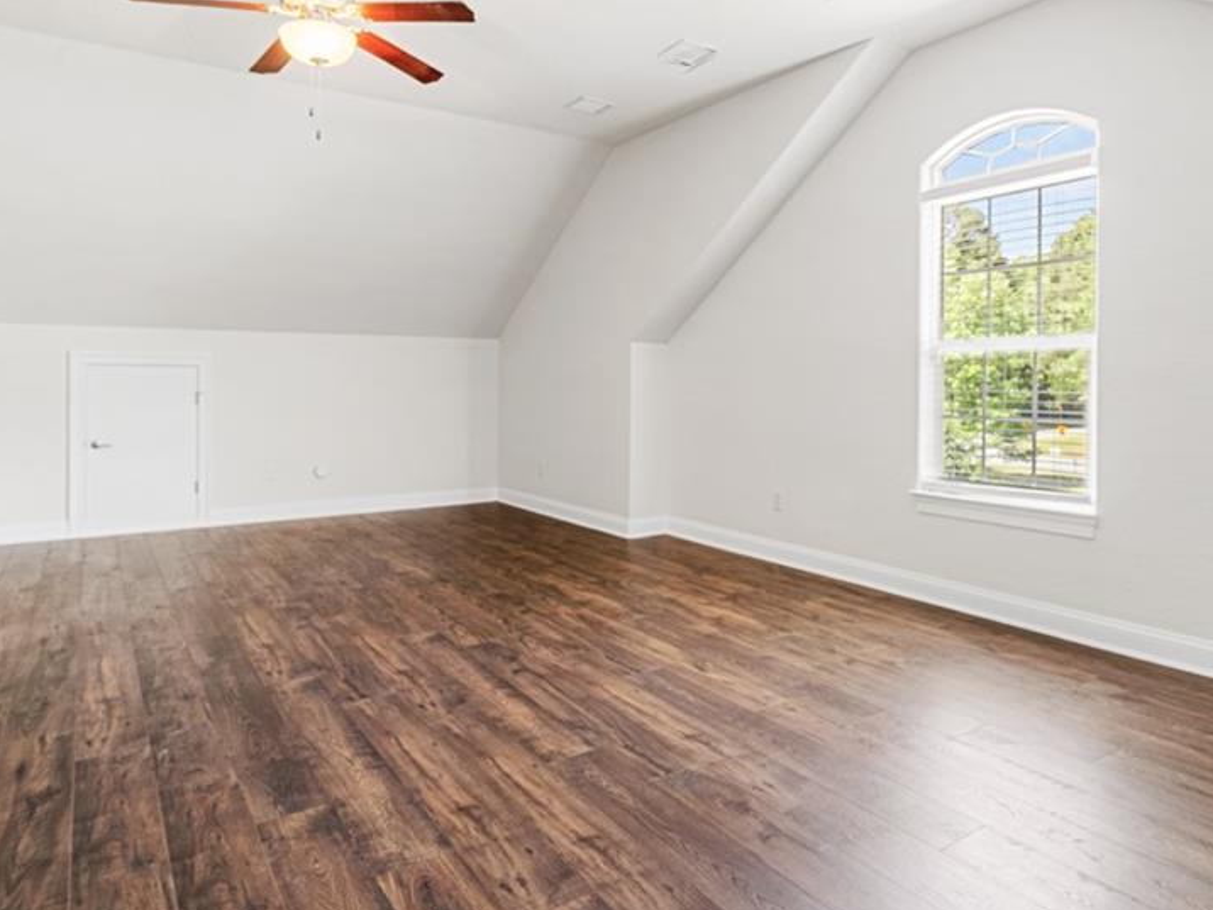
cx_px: 644
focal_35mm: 22
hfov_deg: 76.3
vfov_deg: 60.8
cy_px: 387
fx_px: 771
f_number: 8
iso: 640
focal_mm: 16
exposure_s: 1/2
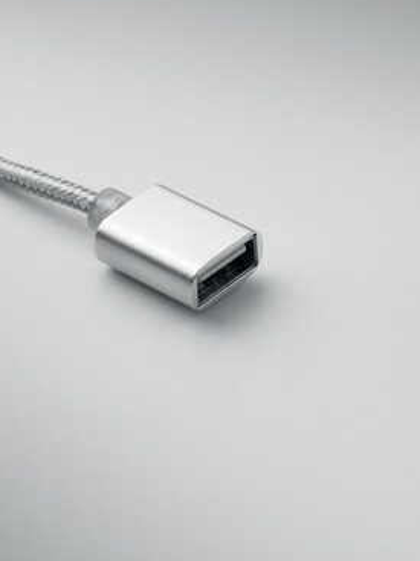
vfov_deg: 12.0
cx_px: 226
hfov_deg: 9.0
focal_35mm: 165
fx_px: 2671
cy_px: 295
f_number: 11
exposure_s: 1/125
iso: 400
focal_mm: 105
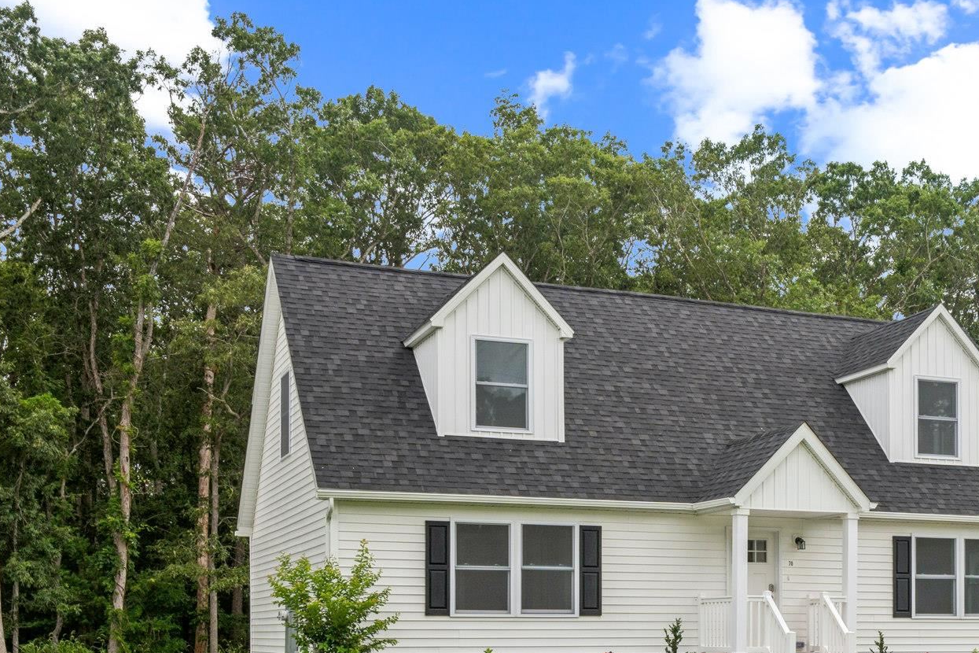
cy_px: 497
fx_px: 1387
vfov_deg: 26.1
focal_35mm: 51
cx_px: 723
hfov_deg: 38.0
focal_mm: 31
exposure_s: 1/100
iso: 250
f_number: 16
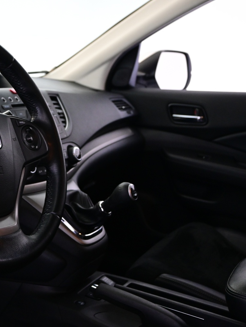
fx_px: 447
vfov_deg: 40.3
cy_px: 162
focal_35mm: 47
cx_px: 36
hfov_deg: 29.8
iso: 1600
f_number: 3.8
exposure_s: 1/30
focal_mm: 20.5
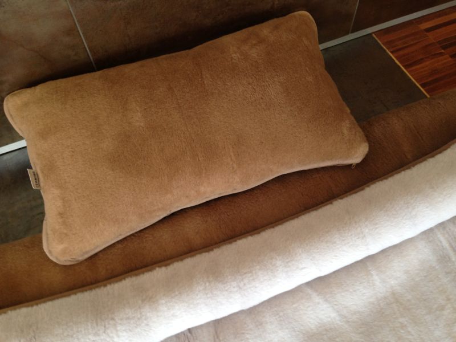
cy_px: 171
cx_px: 228
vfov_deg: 42.9
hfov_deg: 55.4
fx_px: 435
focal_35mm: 33
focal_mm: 4.12
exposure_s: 1/20
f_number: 2.4
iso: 50
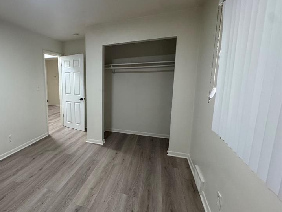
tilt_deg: -9.5
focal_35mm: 20
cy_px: 105
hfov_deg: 77.4
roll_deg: +0.7
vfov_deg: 66.0
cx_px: 81
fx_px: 163
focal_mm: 2.22
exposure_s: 1/60
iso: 200
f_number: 2.2
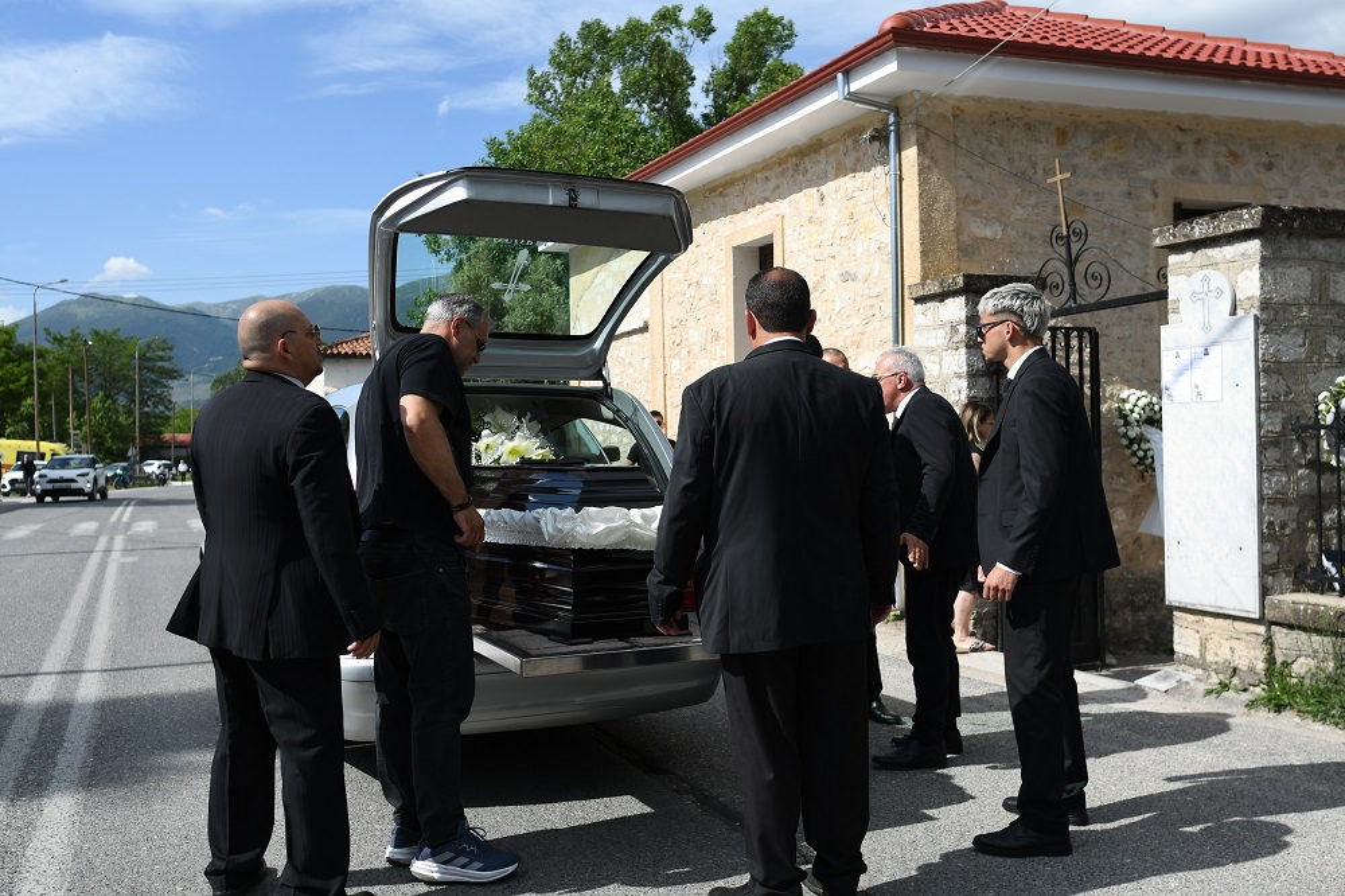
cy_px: 448
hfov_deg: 61.9
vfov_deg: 43.6
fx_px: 1120
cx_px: 672
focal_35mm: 30
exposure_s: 1/1250
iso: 140
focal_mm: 20
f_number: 3.2
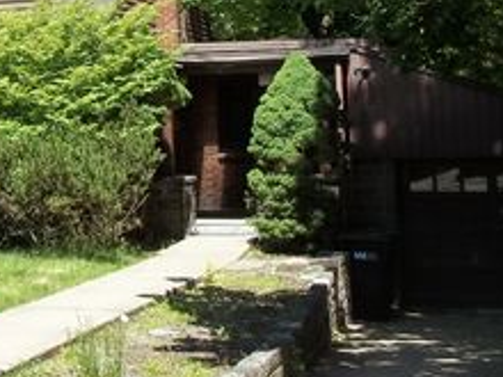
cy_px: -17
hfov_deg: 25.3
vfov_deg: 19.0
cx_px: 62
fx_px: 1090
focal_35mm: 75
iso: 64
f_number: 3.3
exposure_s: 1/400
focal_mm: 5.9
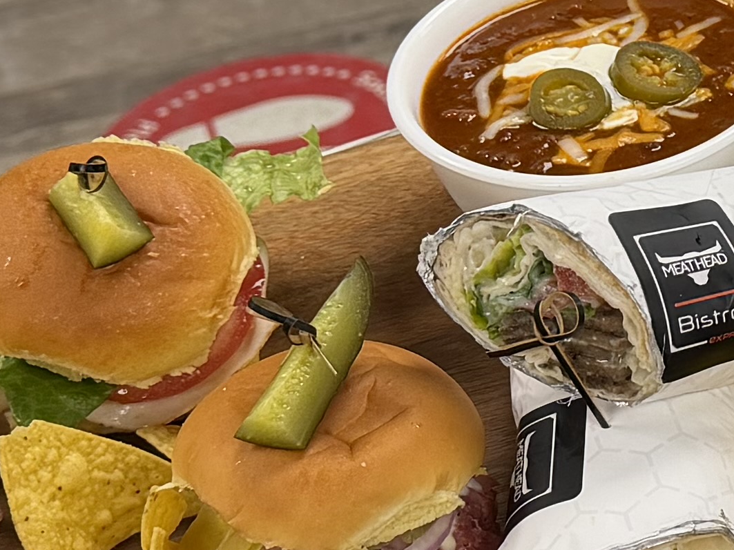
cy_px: 84
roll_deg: +1.2
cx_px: 1138
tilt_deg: -35.4
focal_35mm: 129
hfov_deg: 14.2
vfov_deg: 11.4
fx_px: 2735
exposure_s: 1/120
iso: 125
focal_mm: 6.76
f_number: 1.78
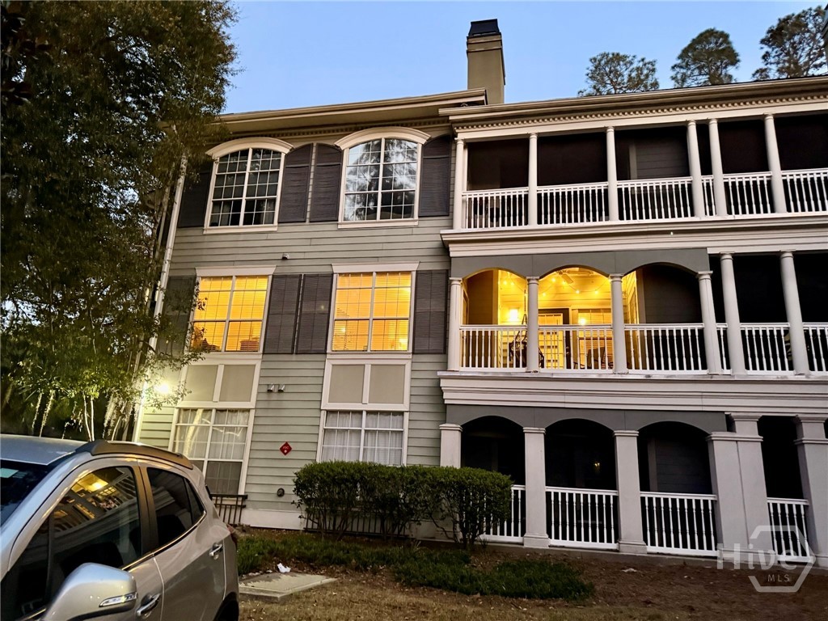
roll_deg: -1.5
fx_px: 574
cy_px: 310
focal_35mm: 24
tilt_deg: +17.3
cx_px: 414
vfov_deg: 56.8
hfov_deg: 71.6
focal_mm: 6.76
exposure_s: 1/30
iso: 1000
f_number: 1.78
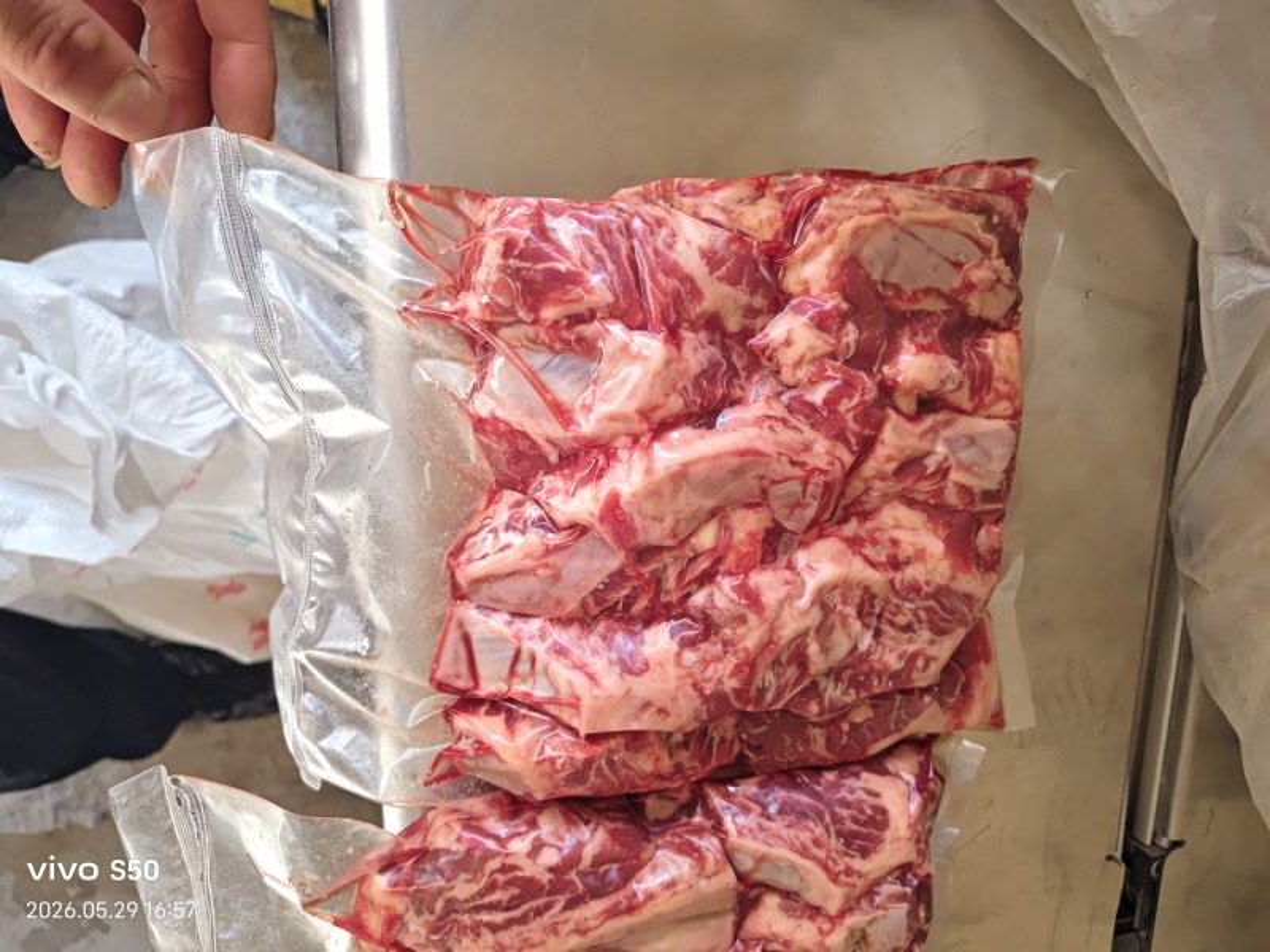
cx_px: 635
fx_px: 844
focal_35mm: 23
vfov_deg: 58.9
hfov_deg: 73.9
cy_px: 476
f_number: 1.88
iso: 632
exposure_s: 1/500
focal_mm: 5.56
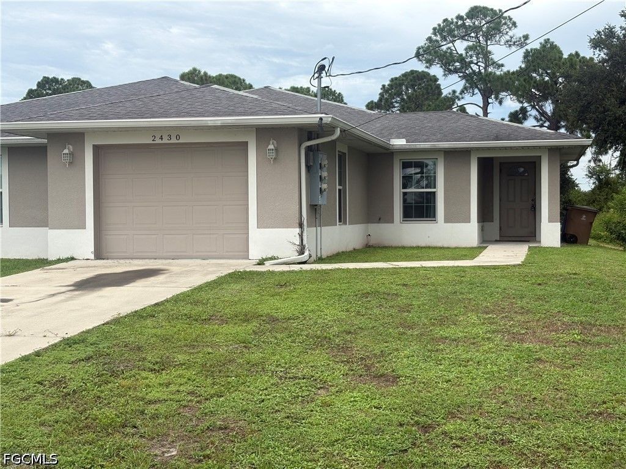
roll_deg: +1.0
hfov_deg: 36.8
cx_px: 313
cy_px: 234
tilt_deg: -0.5
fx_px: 940
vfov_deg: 28.0
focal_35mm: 52
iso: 32
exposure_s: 1/2994
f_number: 1.6
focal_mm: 5.96
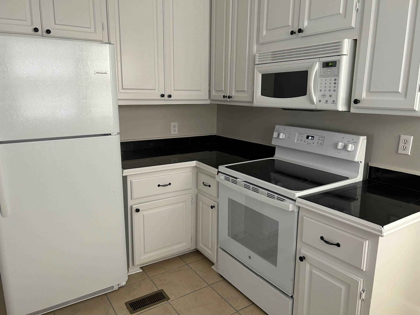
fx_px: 315
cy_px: 158
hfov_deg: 67.3
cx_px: 210
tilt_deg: -11.9
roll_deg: +0.7
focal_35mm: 26
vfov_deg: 53.1
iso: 200
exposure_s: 1/60
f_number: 1.5
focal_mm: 5.7
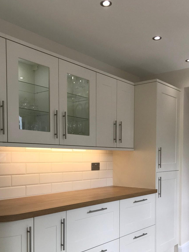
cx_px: 98
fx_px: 284
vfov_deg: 46.8
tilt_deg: -2.7
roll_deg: +0.3
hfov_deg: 36.8
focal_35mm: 39
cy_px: 175
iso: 20
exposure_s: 1/157
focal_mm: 3.99
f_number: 1.8
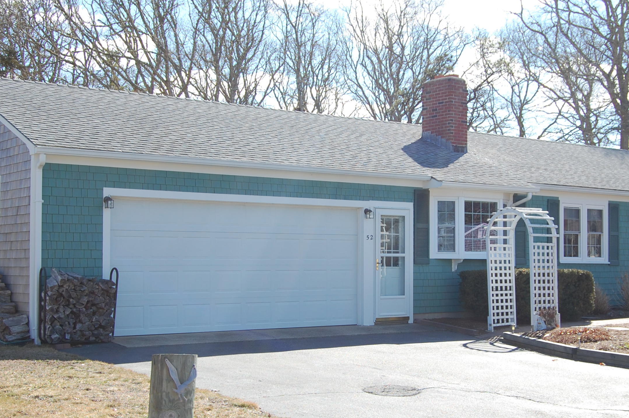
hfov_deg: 36.8
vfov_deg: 25.0
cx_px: 358
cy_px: 237
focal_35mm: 54
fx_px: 942
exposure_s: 1/320
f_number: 9
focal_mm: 26
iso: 200
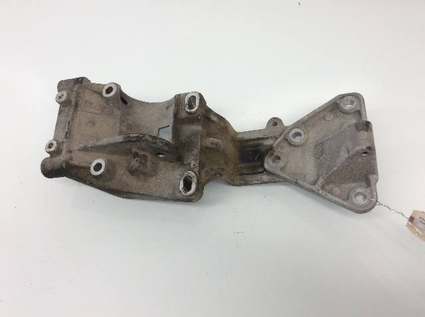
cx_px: 212
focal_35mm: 32
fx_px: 392
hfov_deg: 56.9
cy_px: 158
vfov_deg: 44.1
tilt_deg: -62.1
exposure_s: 1/60
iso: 50
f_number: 2.4
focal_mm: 3.3
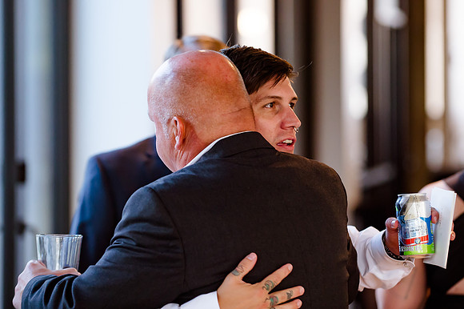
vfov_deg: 7.4
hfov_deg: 11.1
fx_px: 2378
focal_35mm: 185
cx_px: 263
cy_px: 98
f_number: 2.8
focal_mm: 130
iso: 800
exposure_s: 1/400
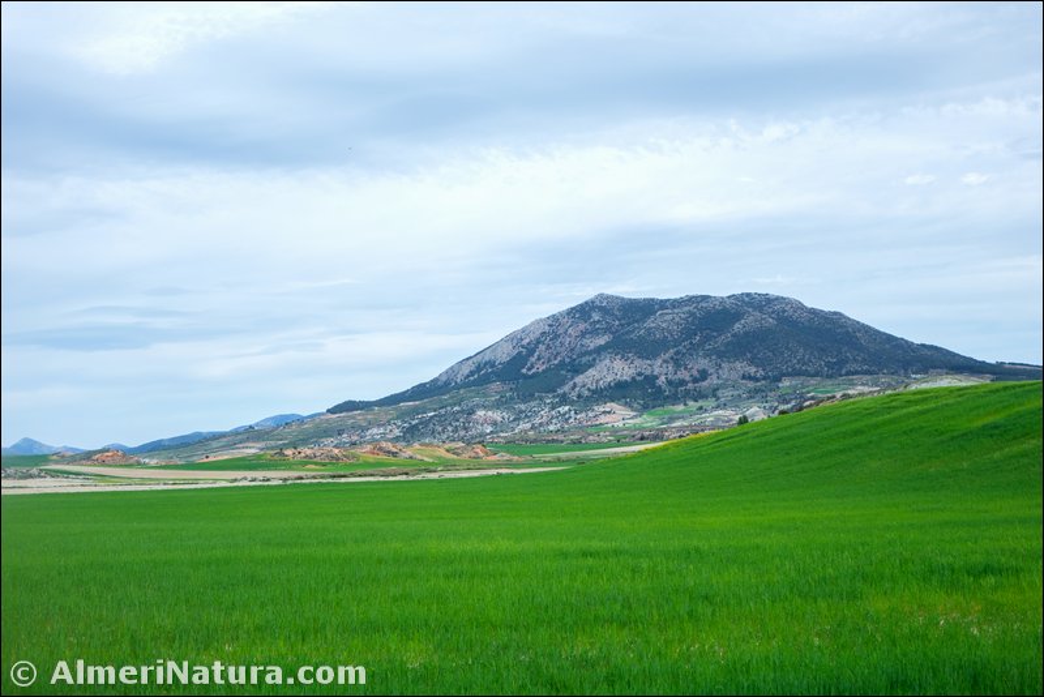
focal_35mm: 48
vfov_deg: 28.1
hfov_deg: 41.1
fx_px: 1392
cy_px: 348
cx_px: 522
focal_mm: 17.48
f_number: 4.5
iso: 125
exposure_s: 1/250
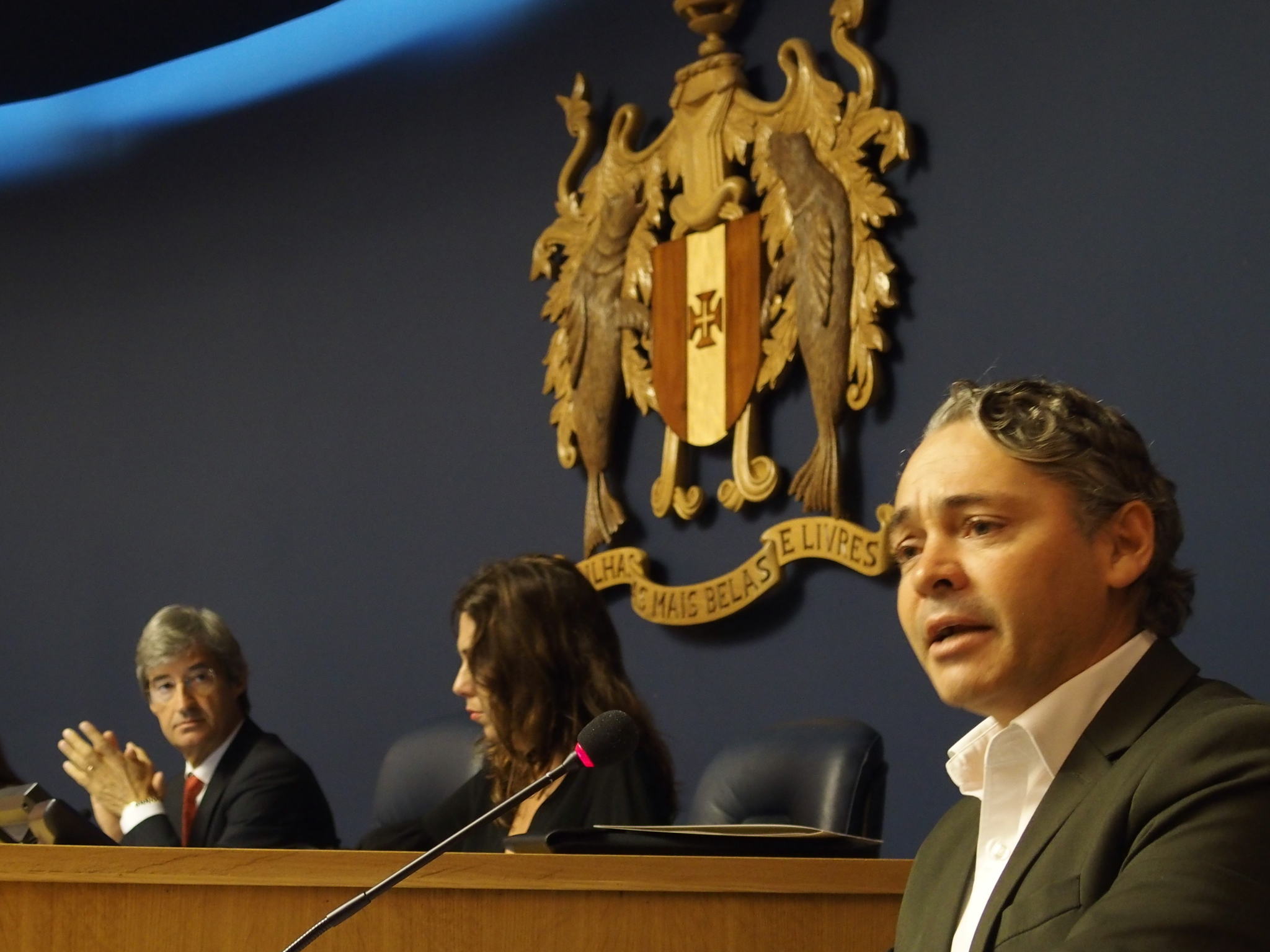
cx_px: 635
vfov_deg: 21.0
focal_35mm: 70
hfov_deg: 27.8
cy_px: 476
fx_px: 2568
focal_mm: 14.5
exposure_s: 1/50
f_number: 2.8
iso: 800
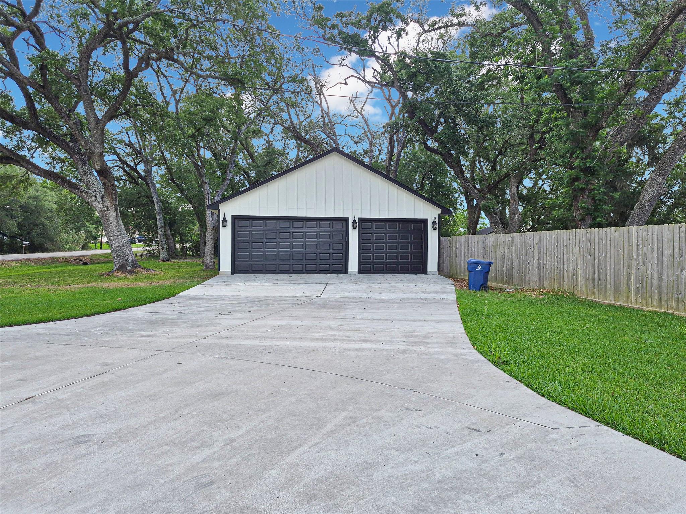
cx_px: 343
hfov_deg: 73.9
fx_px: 456
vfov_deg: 58.9
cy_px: 257
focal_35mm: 23
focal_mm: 5.4
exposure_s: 1/3960
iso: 80
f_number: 1.8
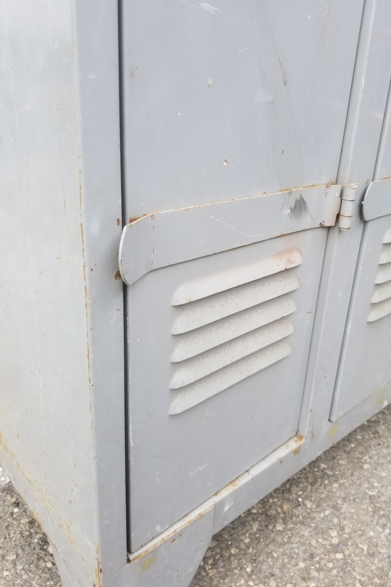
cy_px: 294
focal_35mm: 28
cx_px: 221
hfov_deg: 46.3
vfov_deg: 65.5
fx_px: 456
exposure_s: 1/303
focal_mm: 4.25
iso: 50
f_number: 1.7
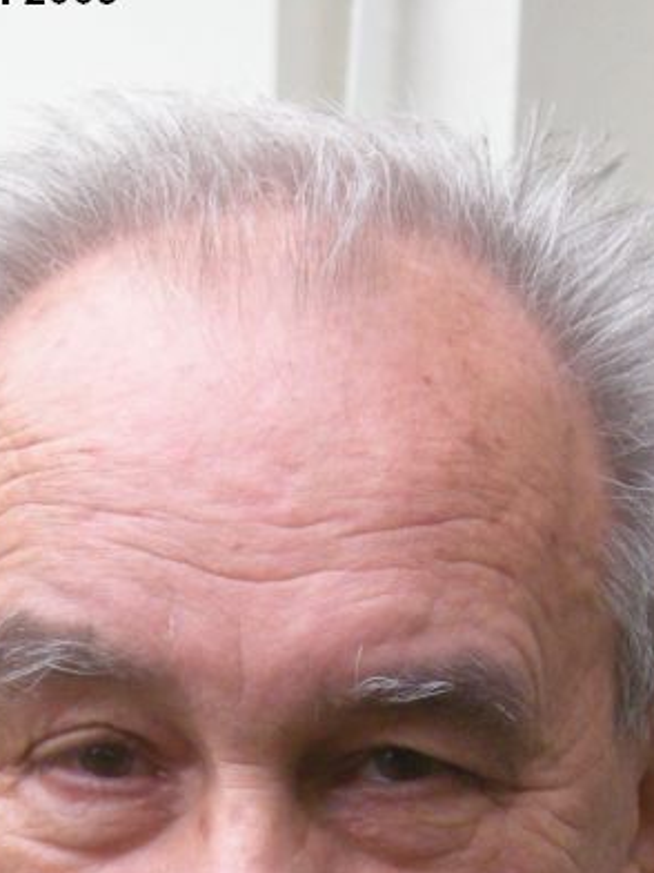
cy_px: 1072
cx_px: 256
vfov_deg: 10.3
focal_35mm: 188
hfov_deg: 7.9
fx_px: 4736
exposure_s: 1/125
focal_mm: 11.5
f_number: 4.4
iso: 236
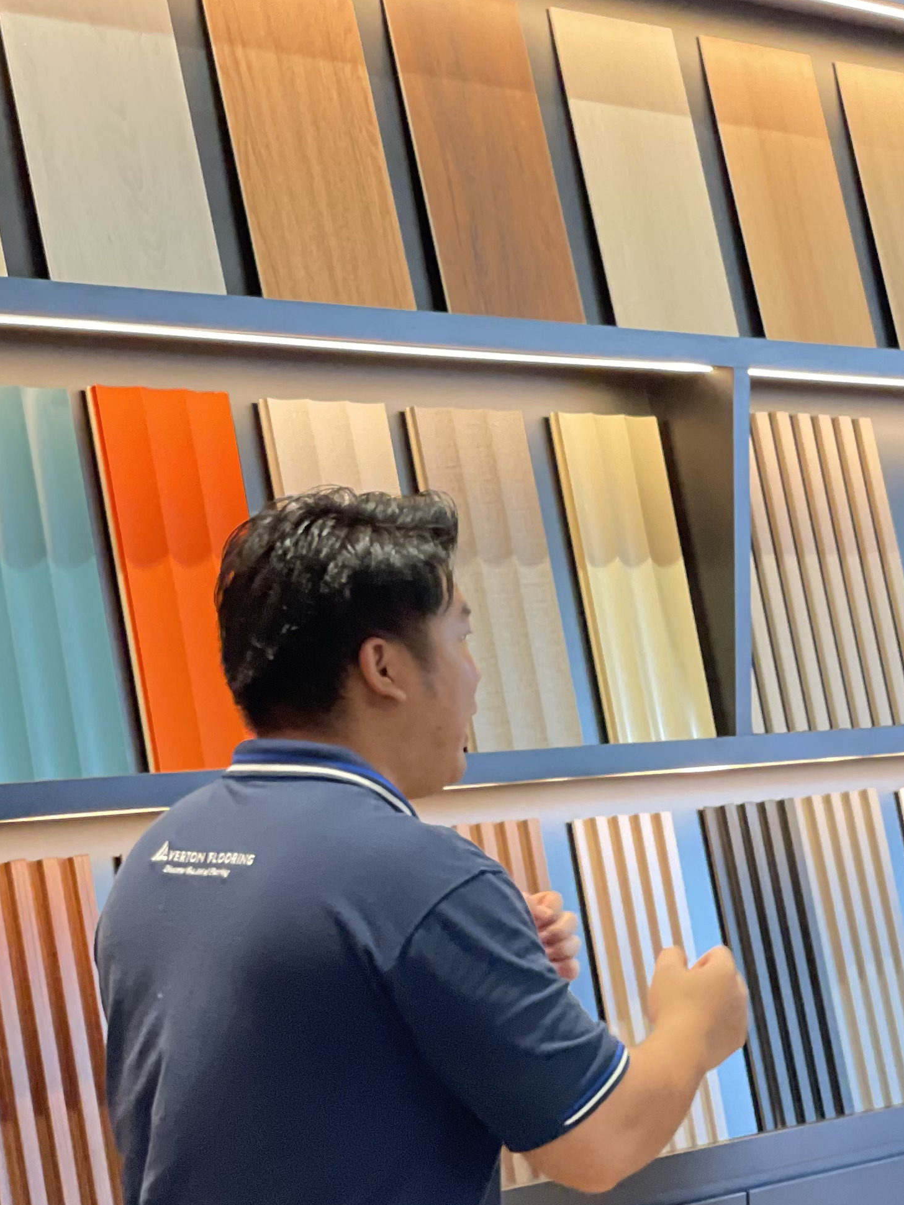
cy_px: 608
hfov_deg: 13.6
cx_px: 739
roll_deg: +1.7
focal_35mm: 108
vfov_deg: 18.2
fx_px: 3760
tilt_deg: -0.1
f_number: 2
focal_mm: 6
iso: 160
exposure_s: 1/50
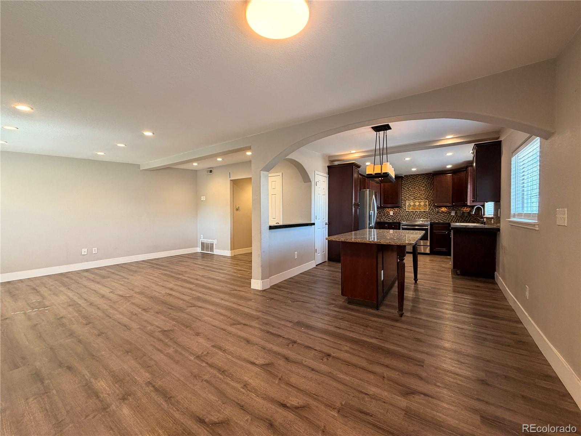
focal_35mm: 14
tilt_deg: +0.0
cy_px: 218
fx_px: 235
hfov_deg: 102.1
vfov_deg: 85.7
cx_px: 290
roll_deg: -0.1
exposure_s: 1/60
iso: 250
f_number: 2.2
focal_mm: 2.22
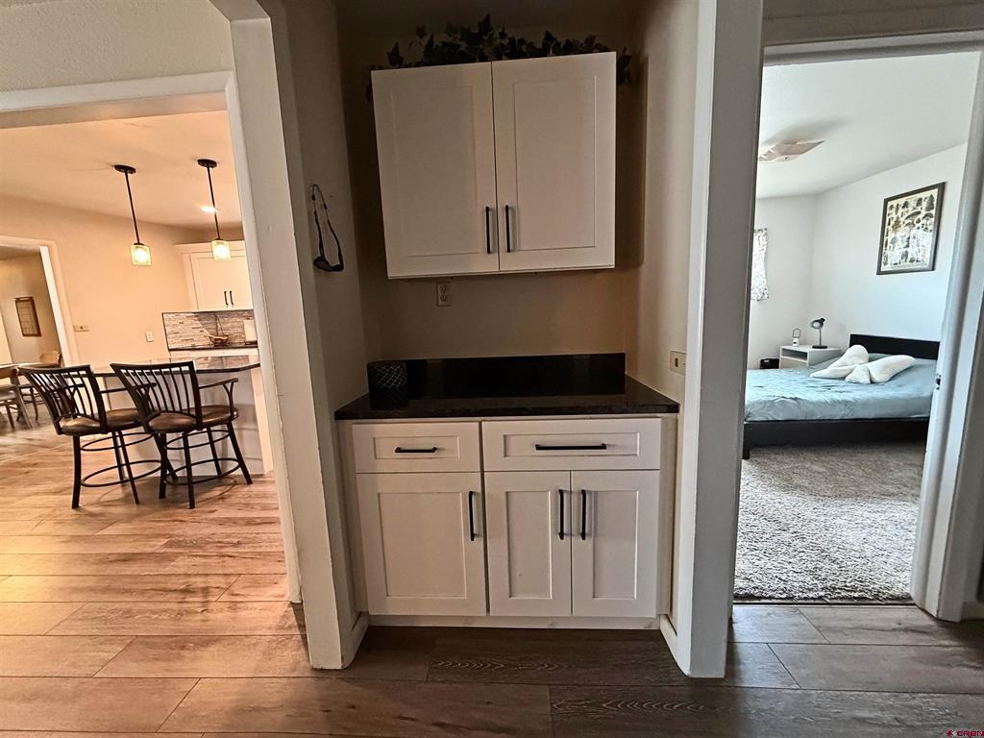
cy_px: 369
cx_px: 492
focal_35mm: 14
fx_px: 398
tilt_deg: -9.1
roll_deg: +3.3
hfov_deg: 102.1
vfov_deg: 85.7
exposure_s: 1/60
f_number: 2.2
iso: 640
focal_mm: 2.22
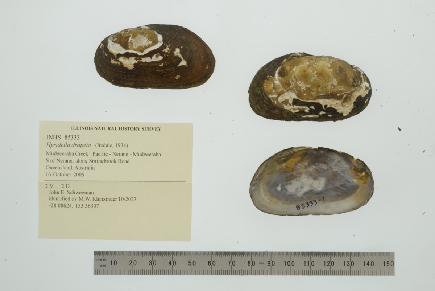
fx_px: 726
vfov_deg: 22.7
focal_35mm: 60
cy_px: 146
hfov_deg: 33.4
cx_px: 218
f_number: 32
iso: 100
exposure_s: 1/10
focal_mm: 60
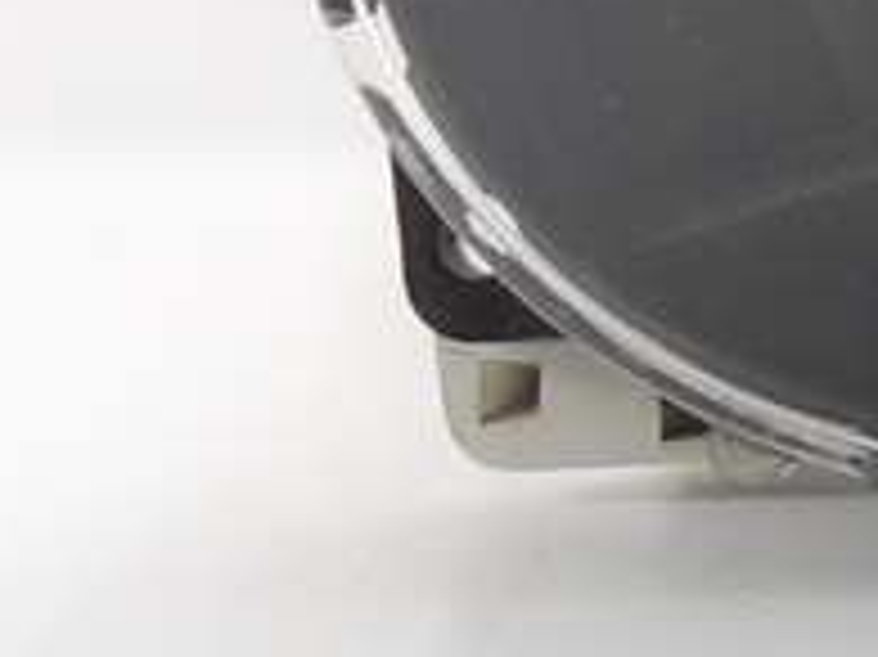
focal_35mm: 146
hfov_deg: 11.7
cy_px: -702
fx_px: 3701
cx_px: 1941
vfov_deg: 9.4
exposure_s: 1/50
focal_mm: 4.6
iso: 100
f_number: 3.2
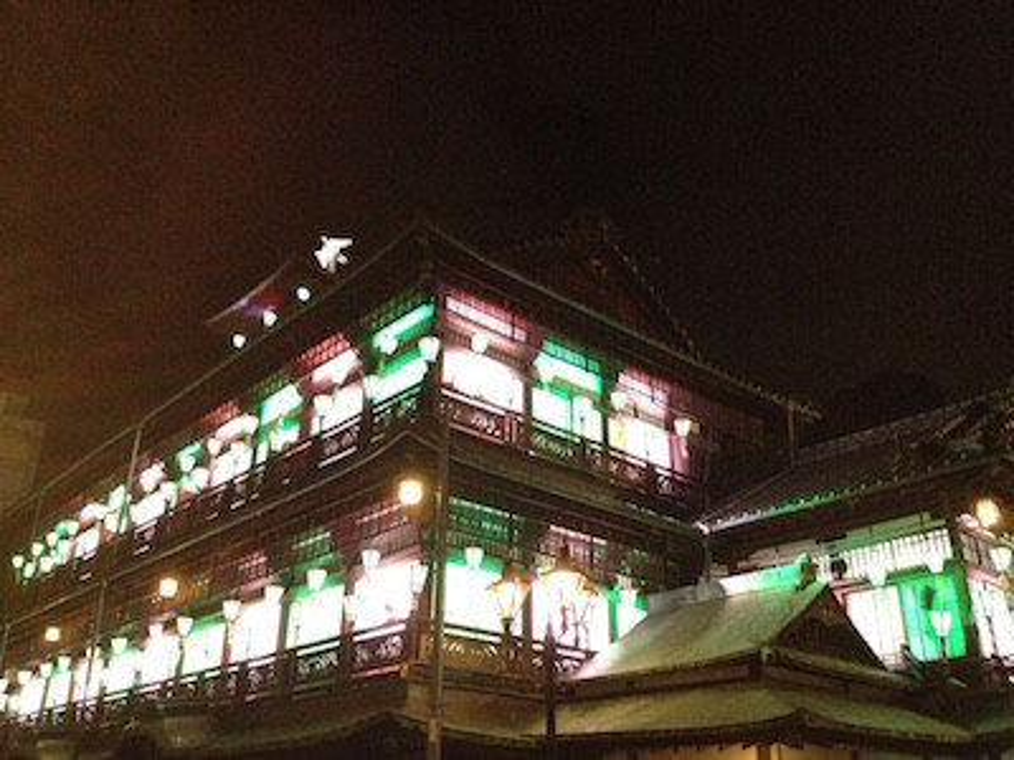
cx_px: 507
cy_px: 380
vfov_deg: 40.7
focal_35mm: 35
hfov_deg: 52.6
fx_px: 1025
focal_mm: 4.28
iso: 640
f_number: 2.4
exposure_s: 1/15
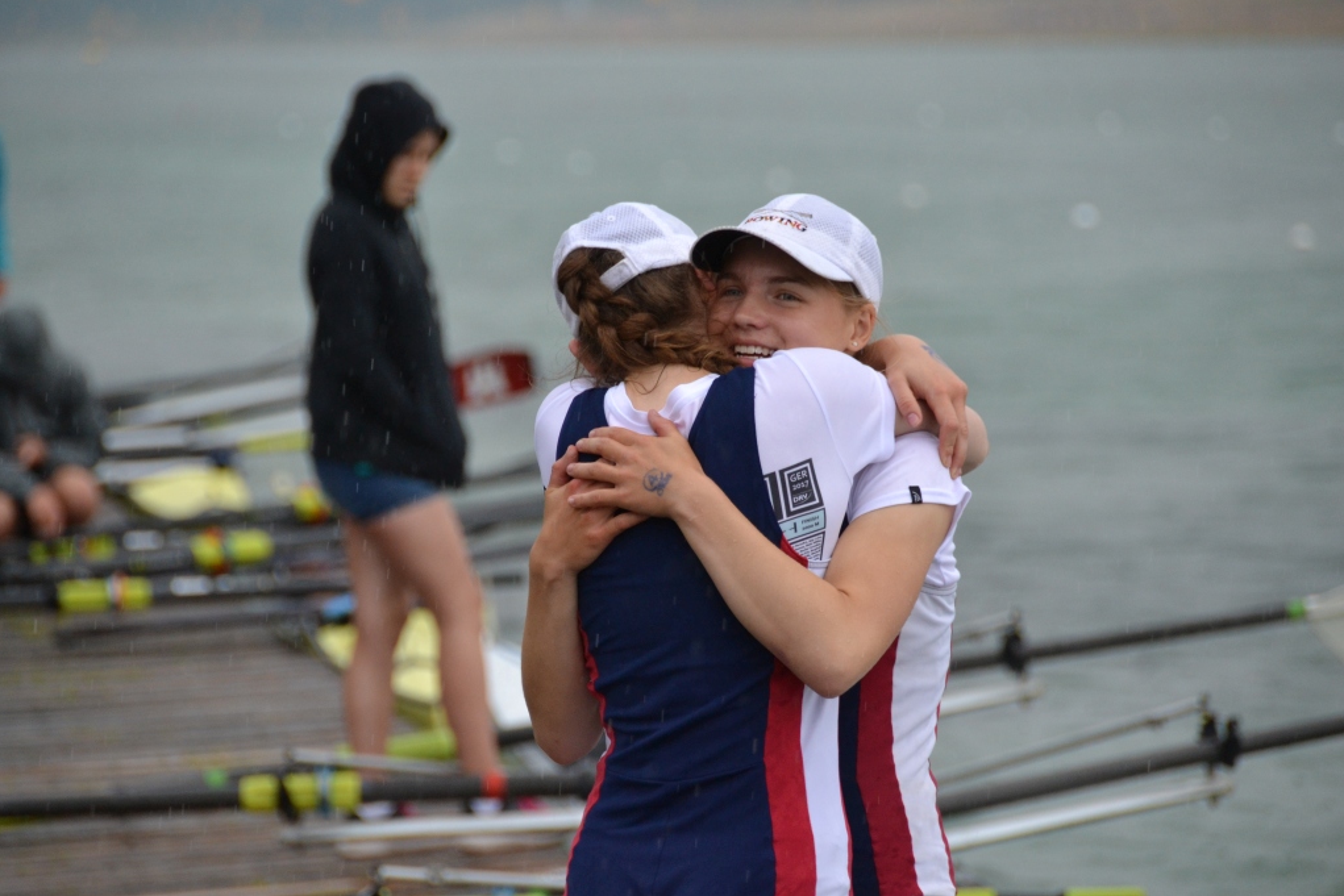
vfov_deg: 4.6
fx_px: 11238
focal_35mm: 301
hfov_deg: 6.8
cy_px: 448
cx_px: 671
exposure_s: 1/500
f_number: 5.6
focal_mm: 200
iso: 1000
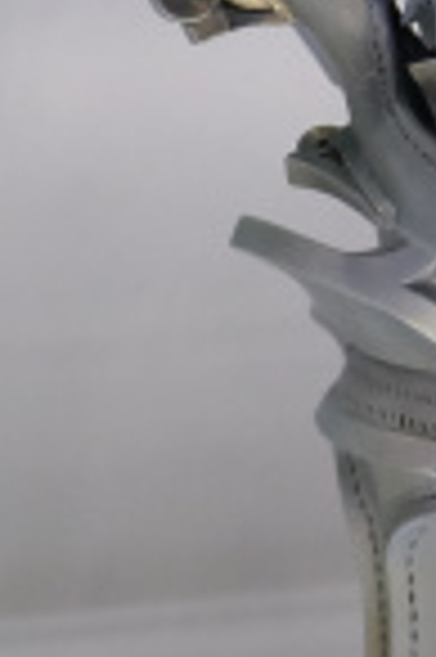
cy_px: -351
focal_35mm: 241
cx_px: 542
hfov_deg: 5.7
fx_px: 4388
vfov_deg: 8.4
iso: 2000
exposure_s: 1/125
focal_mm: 29.5
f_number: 4.7
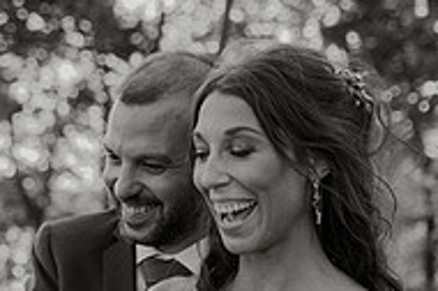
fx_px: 1956
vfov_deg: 8.5
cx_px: -95
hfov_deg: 12.5
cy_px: 270
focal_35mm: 161
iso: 640
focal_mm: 50
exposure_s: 1/1600
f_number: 2.8
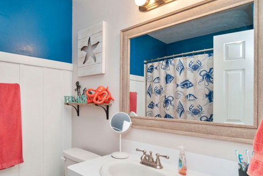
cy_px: 112
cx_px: 103
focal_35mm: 23
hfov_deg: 75.1
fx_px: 168
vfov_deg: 54.5
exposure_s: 1/60
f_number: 5
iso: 200
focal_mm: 12
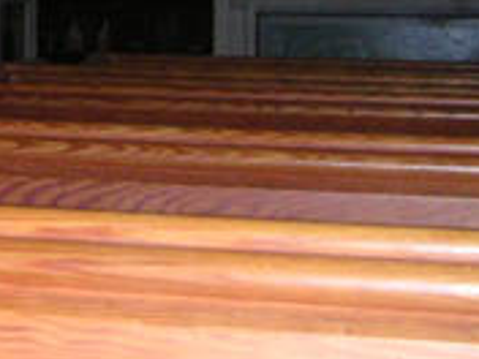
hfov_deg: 12.8
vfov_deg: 10.4
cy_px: -63
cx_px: -386
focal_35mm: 140
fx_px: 1937
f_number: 2.8
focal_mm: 6
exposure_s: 1/45
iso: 160
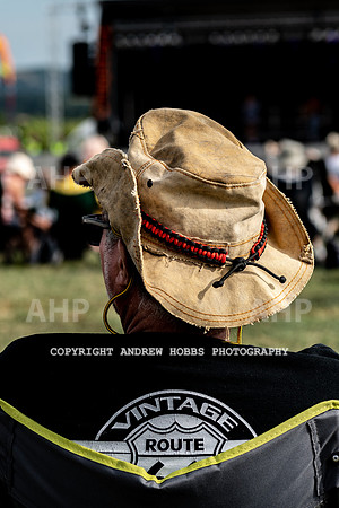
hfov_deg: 12.4
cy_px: 251
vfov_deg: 18.5
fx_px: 1557
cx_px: 185
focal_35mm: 110
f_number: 4.5
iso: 100
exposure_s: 1/800
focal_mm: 70
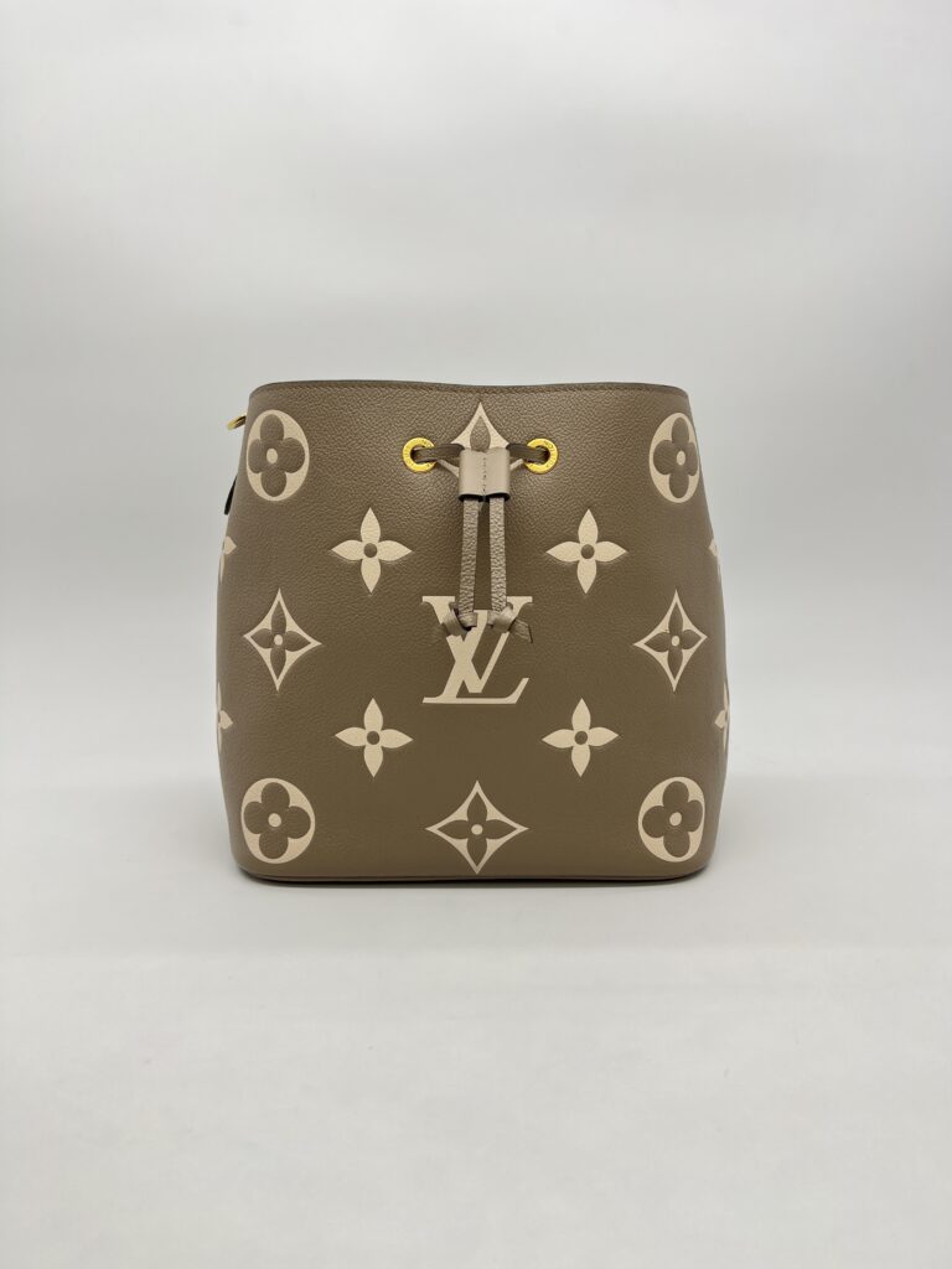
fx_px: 953
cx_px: 476
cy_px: 634
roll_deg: -0.2
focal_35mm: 26
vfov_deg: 67.3
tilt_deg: -11.2
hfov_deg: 53.1
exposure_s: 1/179
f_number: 1.5
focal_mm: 5.7
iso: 40
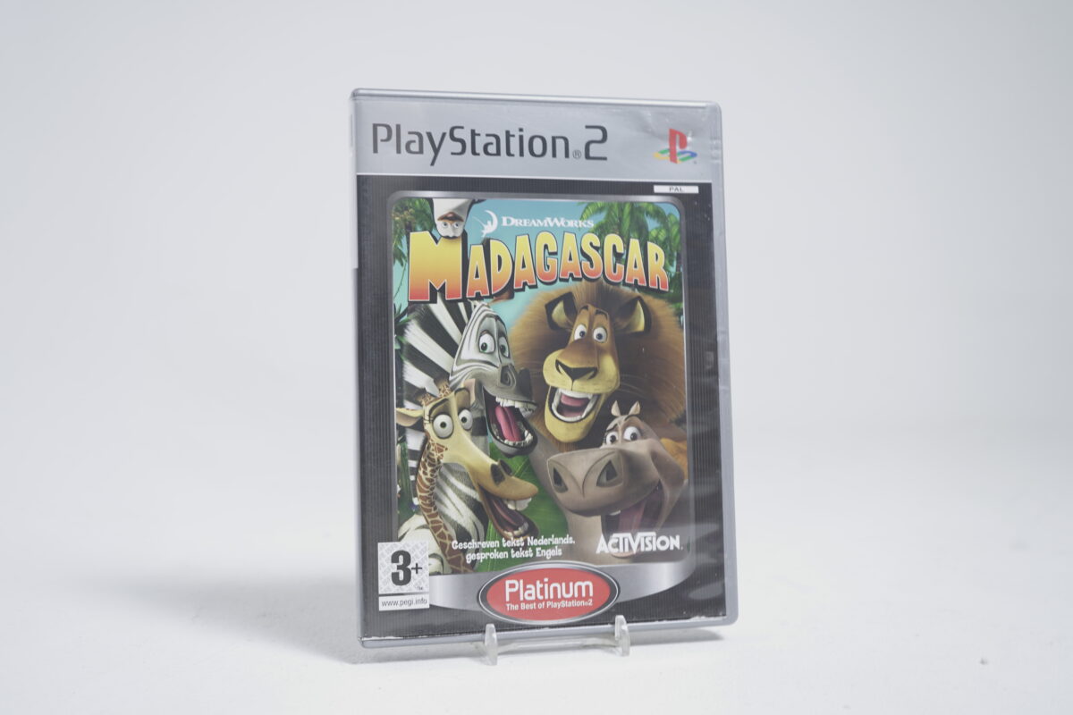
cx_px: 536
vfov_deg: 33.4
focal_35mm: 40
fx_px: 1192
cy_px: 358
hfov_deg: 48.5
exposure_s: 1/4
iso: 100
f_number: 5.6
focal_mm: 40
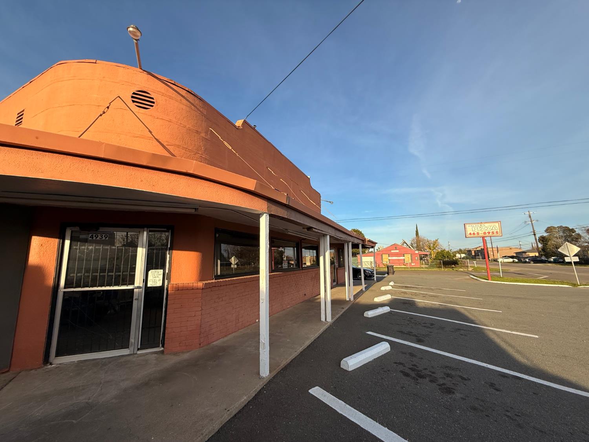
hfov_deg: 102.1
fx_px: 238
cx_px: 294
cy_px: 221
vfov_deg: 85.7
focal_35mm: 14
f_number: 2.2
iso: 50
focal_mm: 2.22
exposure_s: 1/1017
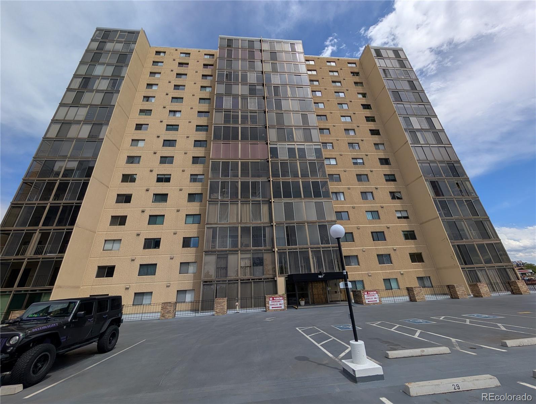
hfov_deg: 110.5
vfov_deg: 94.6
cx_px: 268
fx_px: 186
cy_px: 202
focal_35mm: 12
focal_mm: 2.02
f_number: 1.7
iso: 54
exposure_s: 1/4505
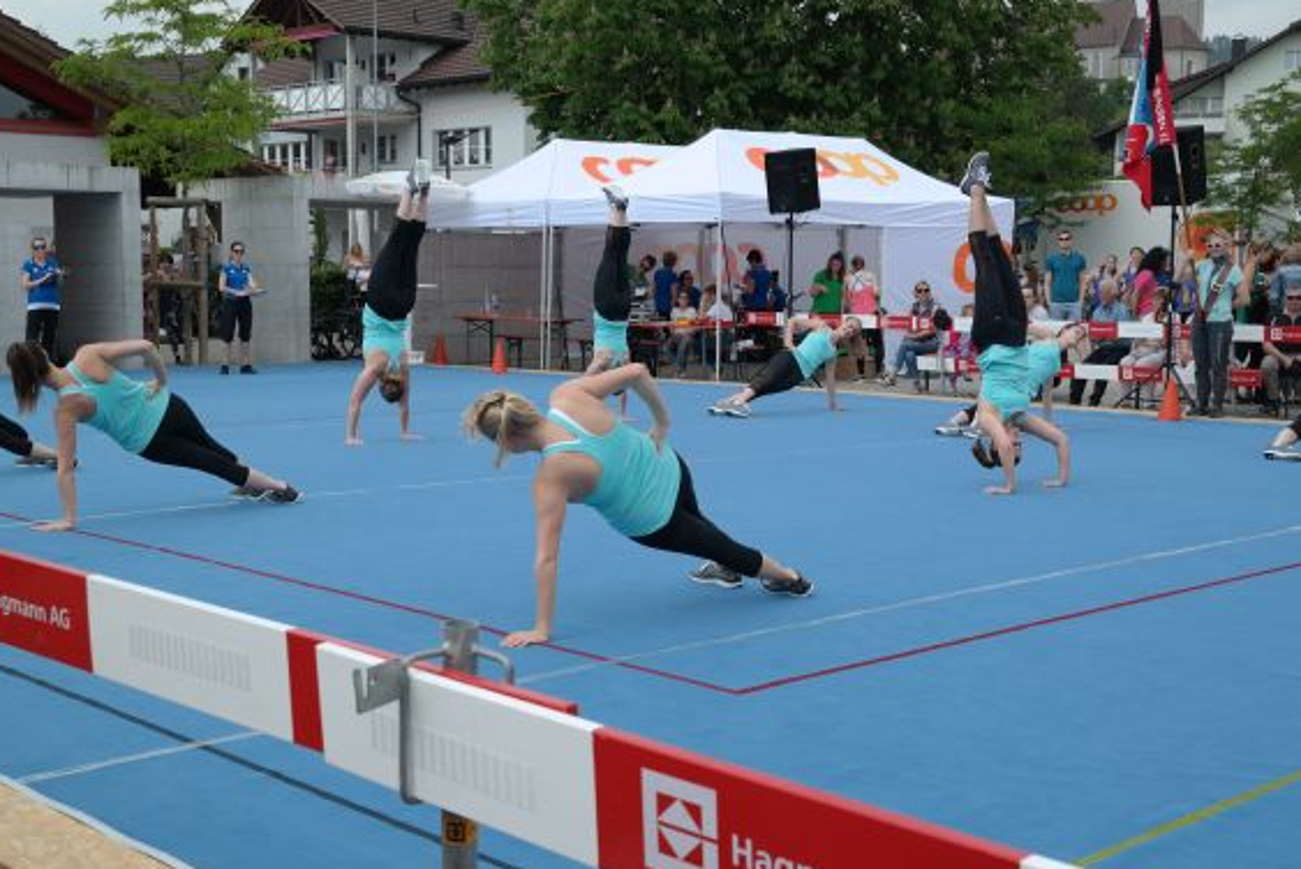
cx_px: 640
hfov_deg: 39.6
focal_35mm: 50
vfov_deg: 27.0
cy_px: 443
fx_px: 1808
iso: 100
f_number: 7.1
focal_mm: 29
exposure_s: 1/250
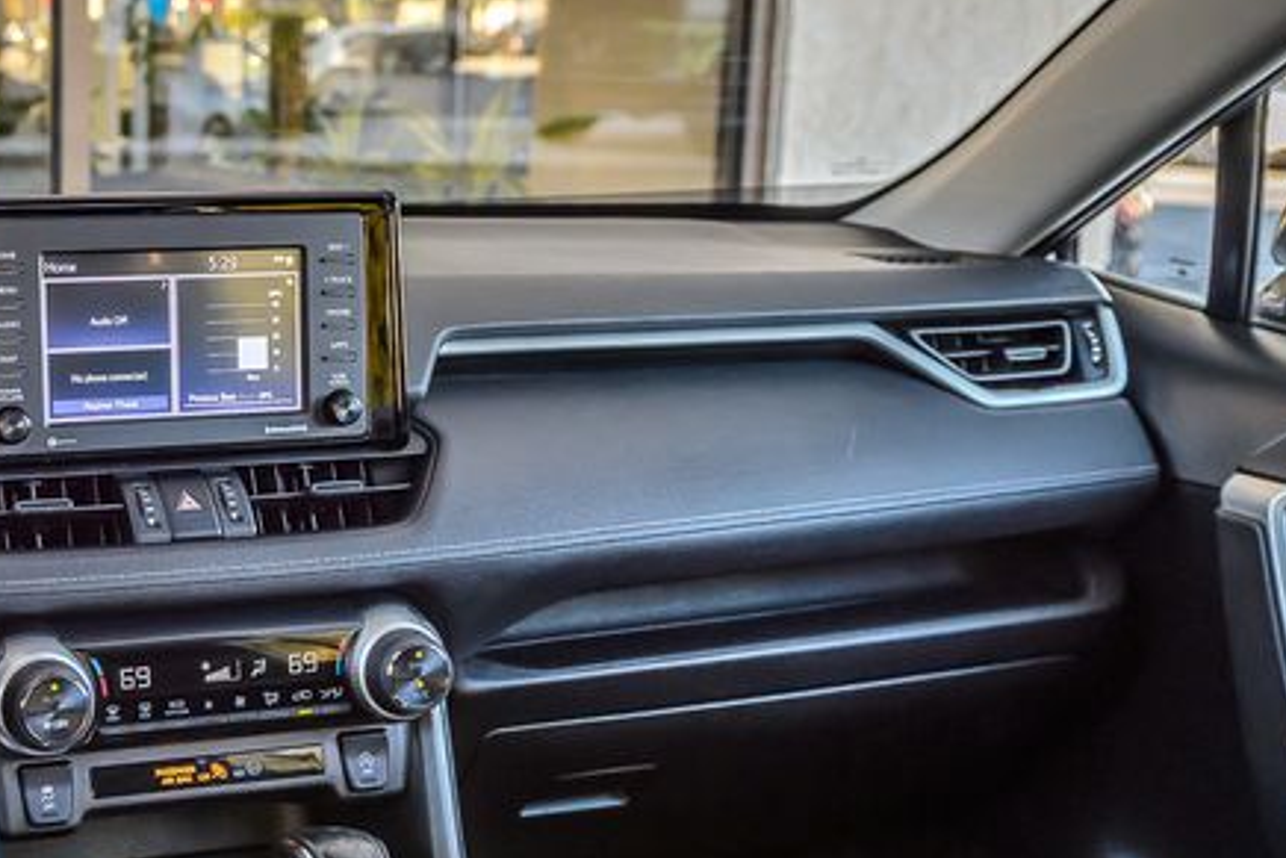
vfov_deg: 23.8
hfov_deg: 33.0
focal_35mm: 57
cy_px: 478
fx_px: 2037
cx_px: 100
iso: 400
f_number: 4
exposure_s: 1/125
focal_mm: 24
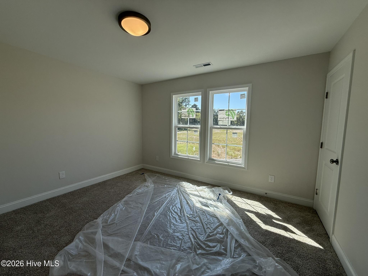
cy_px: 138
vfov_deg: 85.7
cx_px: 184
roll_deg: +0.0
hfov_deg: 102.1
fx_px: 149
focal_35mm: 14
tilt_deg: -4.4
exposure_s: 1/468
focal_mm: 2.22
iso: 50
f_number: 2.2
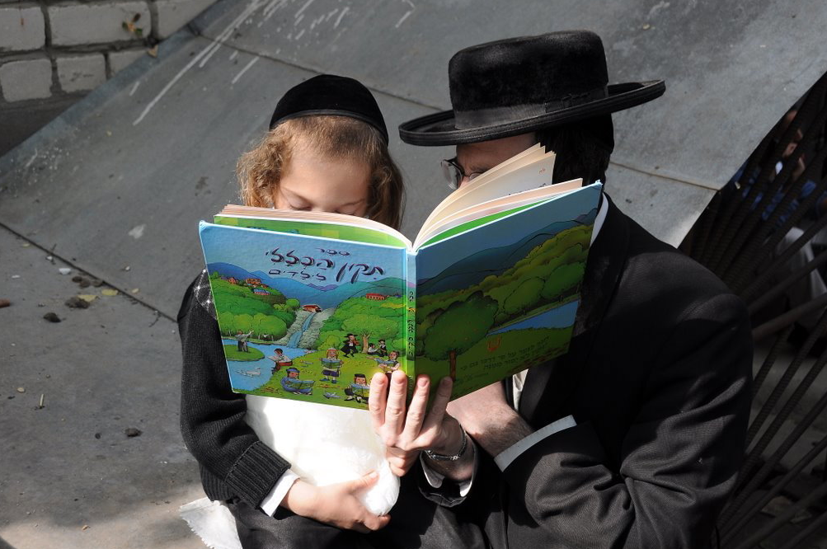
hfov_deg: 40.4
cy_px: 272
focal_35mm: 49
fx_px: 1124
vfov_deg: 27.5
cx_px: 406
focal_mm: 32
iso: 250
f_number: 6.3
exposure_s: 1/200
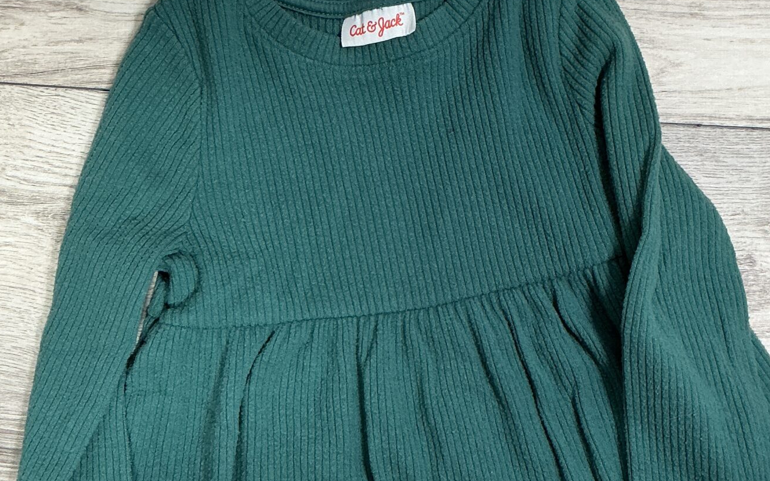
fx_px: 1259
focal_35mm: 60
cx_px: 390
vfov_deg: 21.6
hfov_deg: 34.0
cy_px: 255
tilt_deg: -83.4
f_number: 1.8
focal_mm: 3
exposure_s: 1/50
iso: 80
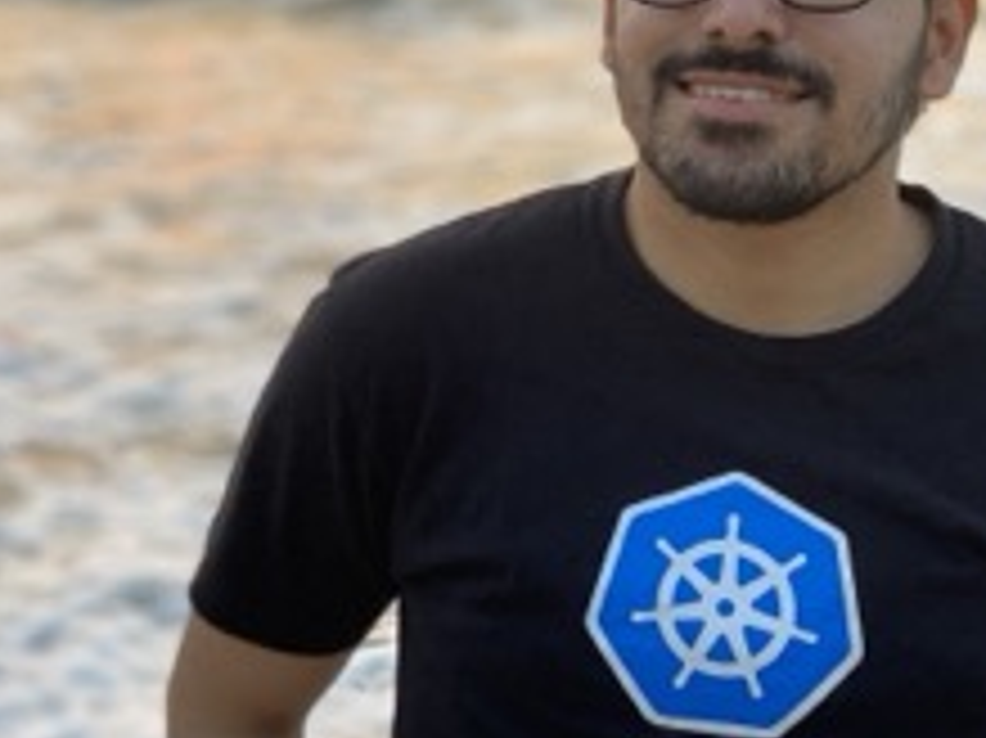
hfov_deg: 20.7
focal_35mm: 95
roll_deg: -0.7
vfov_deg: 15.5
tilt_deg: -7.3
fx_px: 2704
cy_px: 194
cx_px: 441
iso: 32
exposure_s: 1/122
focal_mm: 6
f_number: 2
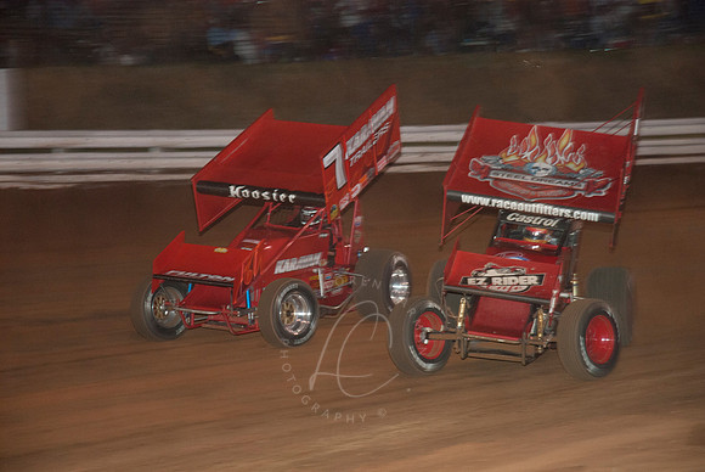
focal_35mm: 105
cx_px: 352
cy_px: 236
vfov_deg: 13.1
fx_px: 2058
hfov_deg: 19.4
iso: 250
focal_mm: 70
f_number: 4.5
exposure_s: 1/125
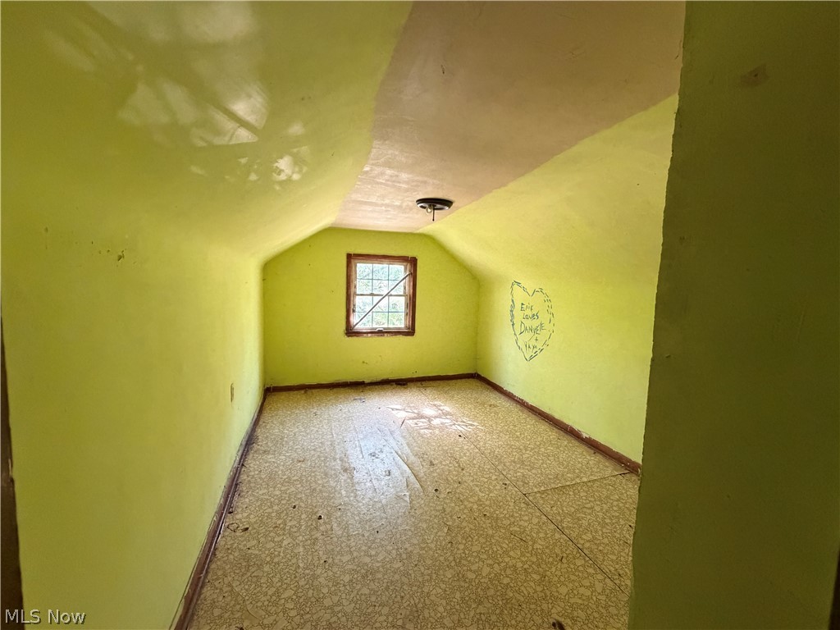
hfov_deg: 102.1
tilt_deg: -4.7
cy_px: 315
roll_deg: -1.8
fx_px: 340
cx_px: 420
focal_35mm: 14
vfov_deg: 85.7
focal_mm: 2.22
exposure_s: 1/60
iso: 640
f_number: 2.2
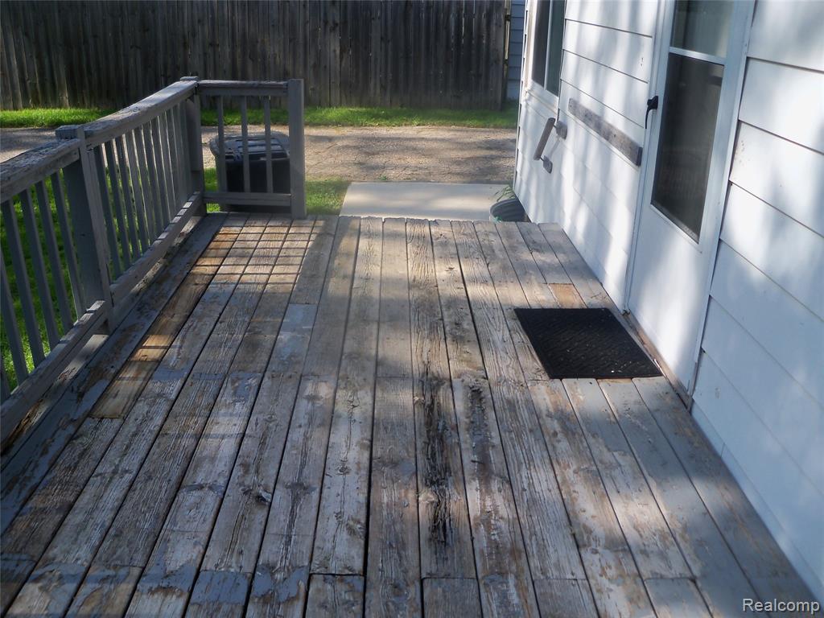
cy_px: 309
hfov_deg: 52.6
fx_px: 833
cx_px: 412
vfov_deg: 40.7
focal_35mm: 35
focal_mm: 6.2
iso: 80
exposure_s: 1/320
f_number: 3.5
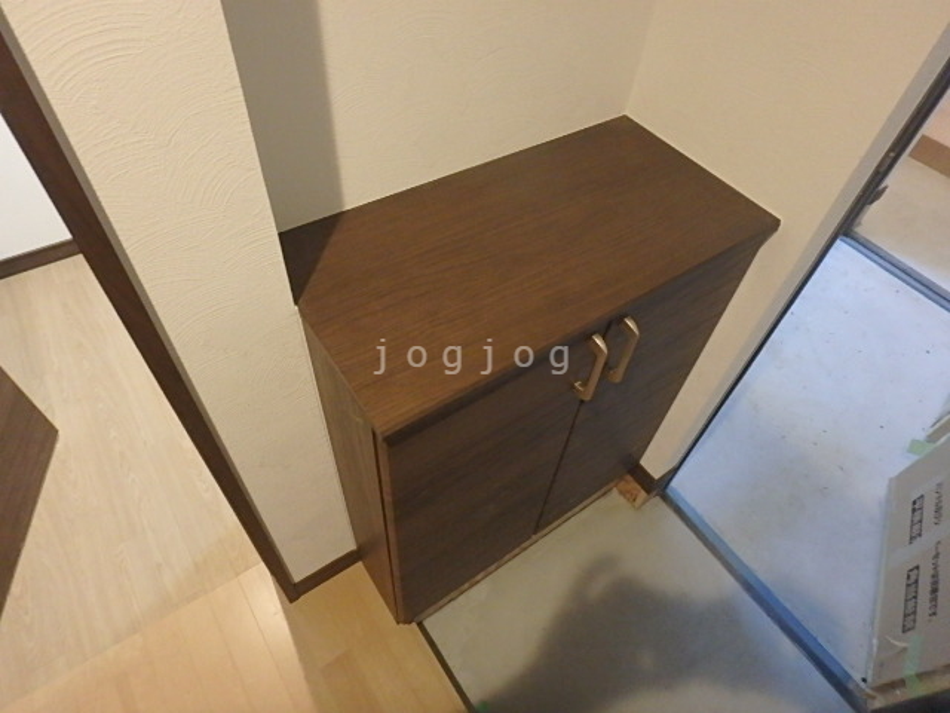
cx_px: 475
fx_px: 576
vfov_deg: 63.4
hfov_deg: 79.0
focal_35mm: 21
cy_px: 356
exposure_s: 1/20
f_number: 3.5
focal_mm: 3.7
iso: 800
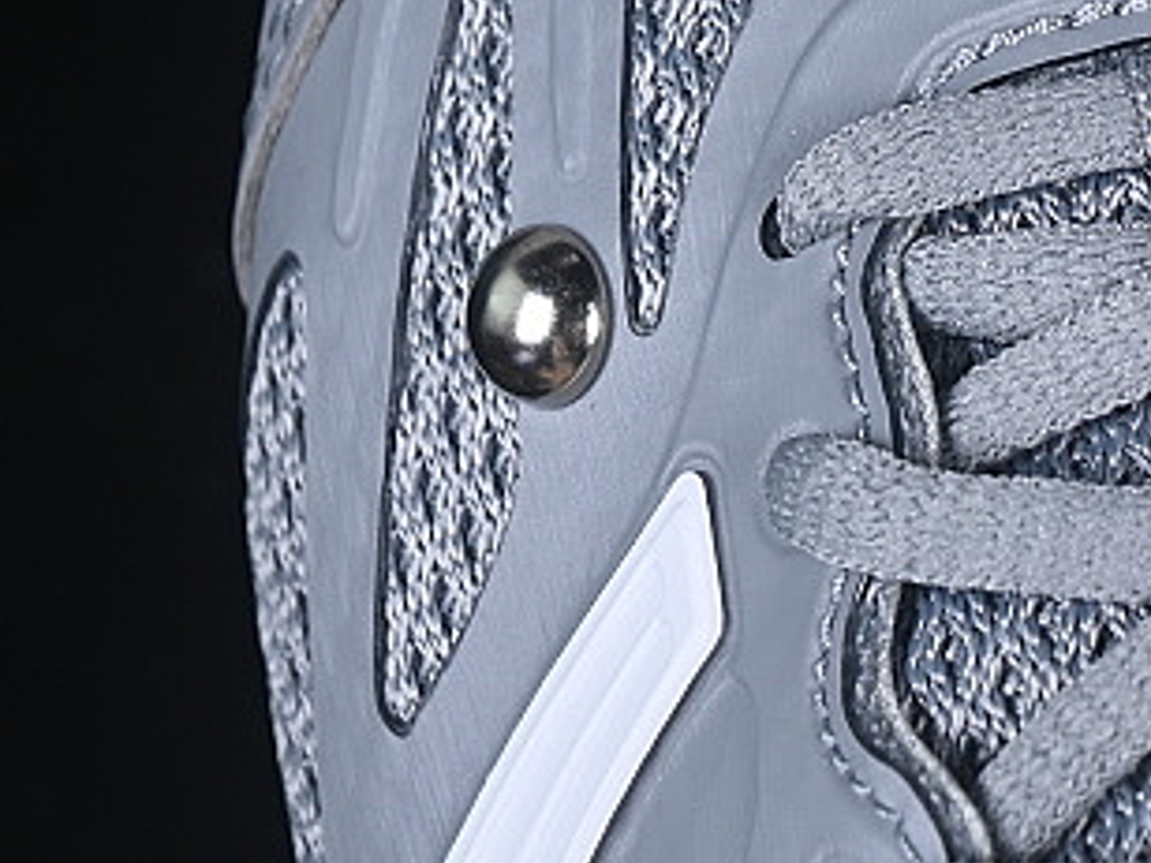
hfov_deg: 7.8
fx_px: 8412
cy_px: 56
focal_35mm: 253
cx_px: 1125
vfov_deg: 5.9
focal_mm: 50
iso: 160
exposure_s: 1/80
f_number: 7.1
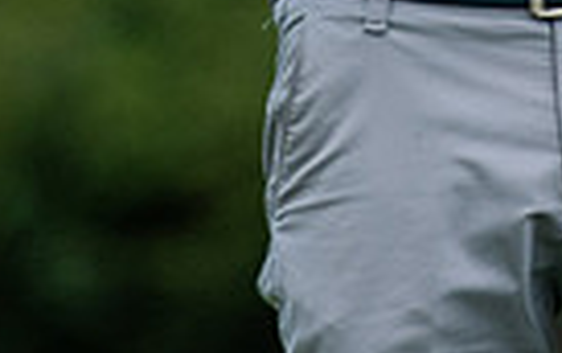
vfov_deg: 0.5
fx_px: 39749
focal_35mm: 2592
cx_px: 533
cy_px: -355
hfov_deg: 0.8
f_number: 5.6
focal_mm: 400
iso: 1000
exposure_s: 1/2500
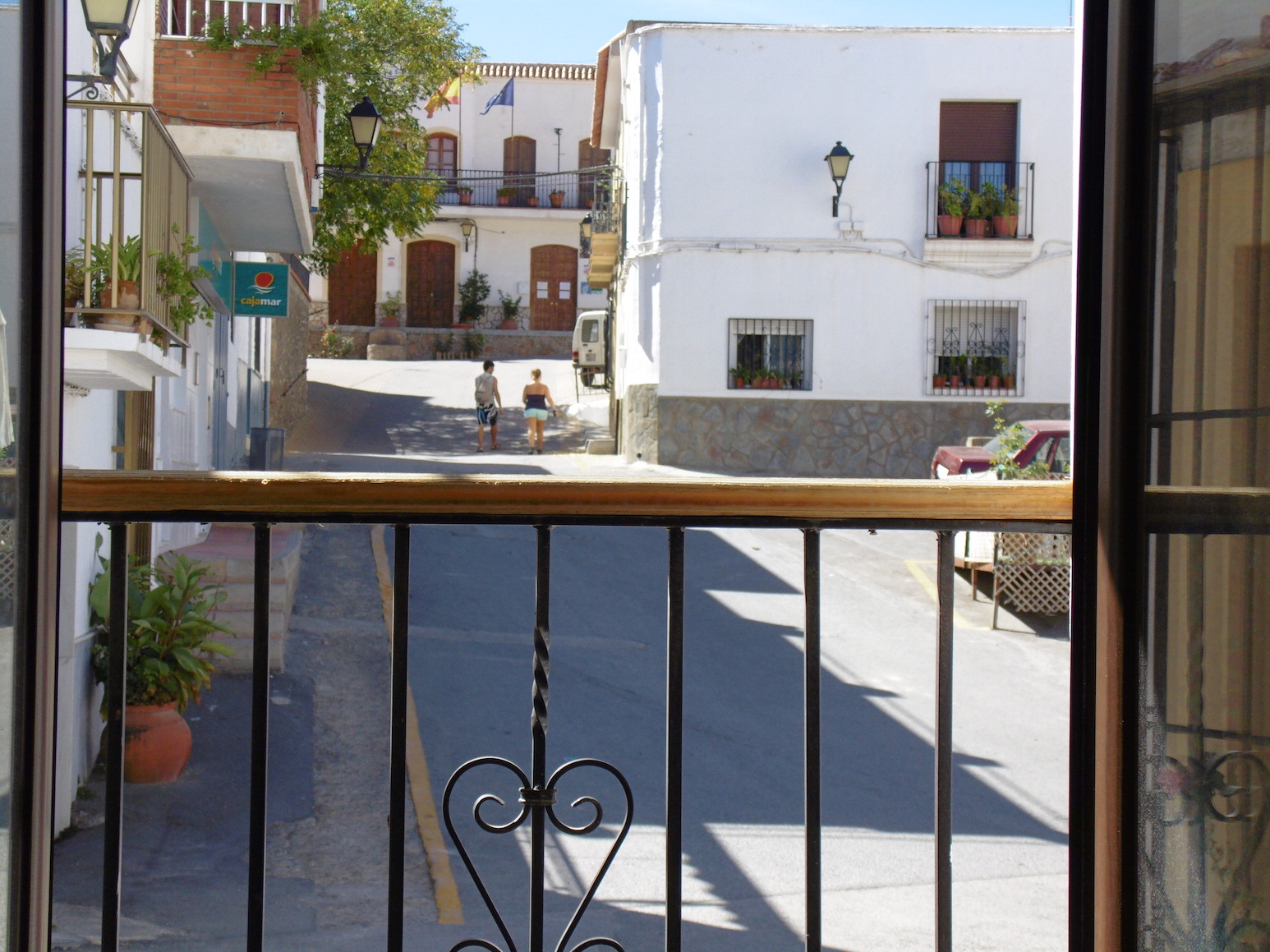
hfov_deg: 28.2
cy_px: 476
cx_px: 635
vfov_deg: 21.3
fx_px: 2531
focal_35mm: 69
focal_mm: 12.6
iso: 100
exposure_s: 1/400
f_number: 4.3
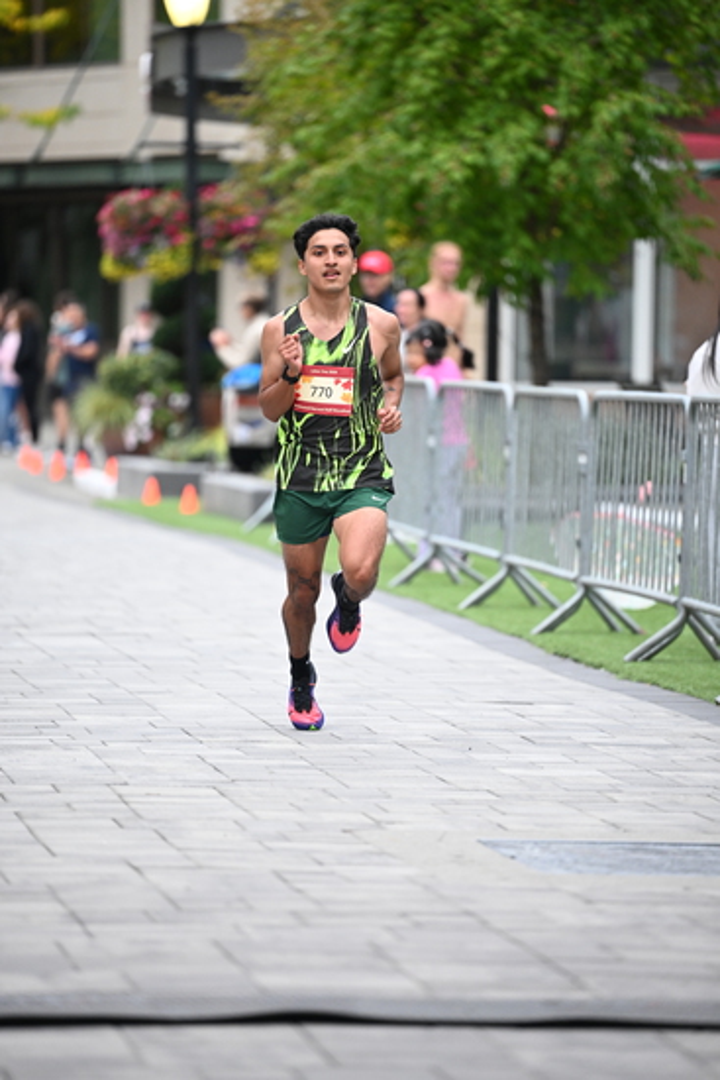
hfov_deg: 7.2
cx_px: 360
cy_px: 540
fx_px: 5696
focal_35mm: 190
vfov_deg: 10.8
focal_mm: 190
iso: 1600
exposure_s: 1/800
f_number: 2.8
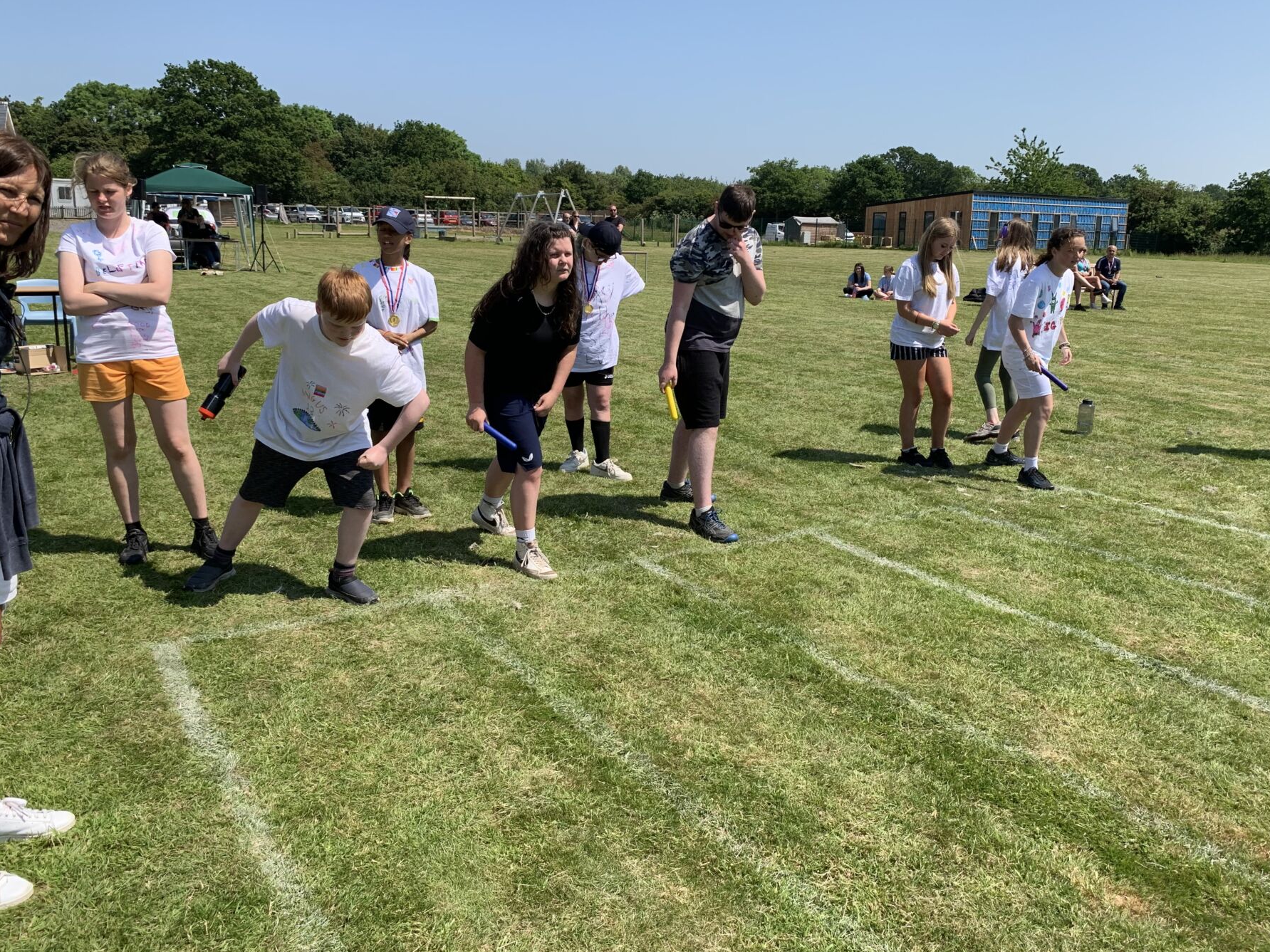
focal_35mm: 28
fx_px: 1027
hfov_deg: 63.4
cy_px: 454
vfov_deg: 49.7
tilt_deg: -12.4
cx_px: 660
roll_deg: -0.4
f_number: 1.8
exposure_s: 1/1812
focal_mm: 4.25
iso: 25
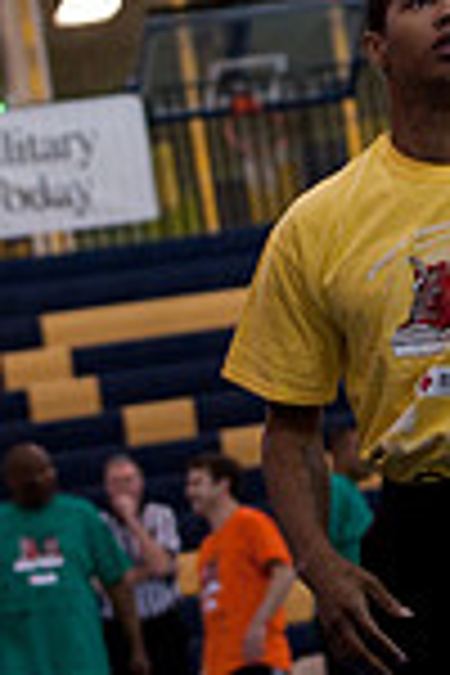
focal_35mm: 314
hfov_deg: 4.4
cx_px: 565
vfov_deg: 6.5
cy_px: -54
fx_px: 5887
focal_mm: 70
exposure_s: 1/200
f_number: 2.8
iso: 800
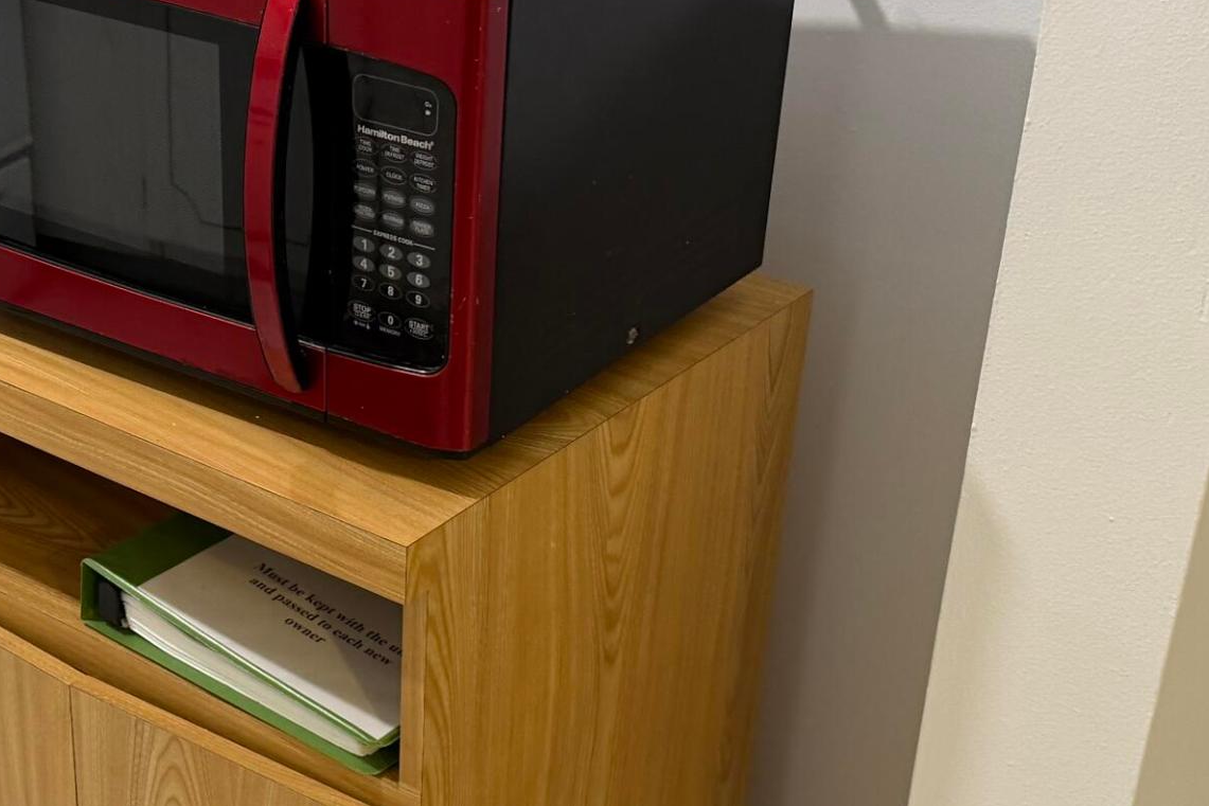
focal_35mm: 63
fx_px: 2116
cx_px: 262
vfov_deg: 21.5
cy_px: 541
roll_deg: +1.8
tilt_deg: -27.7
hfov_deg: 31.2
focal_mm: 6.76
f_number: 1.78
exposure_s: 1/60
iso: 200
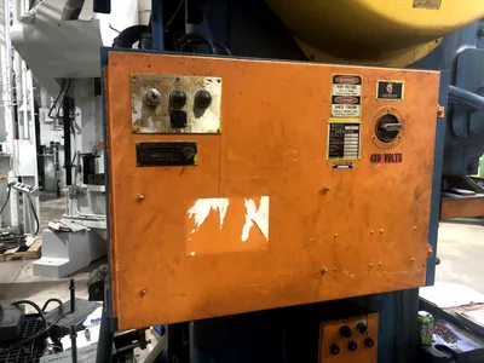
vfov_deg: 49.7
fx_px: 391
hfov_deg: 63.4
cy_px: 182
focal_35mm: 28
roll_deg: +1.0
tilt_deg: -5.2
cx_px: 242
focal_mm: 4
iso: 50
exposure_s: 1/15
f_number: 1.8
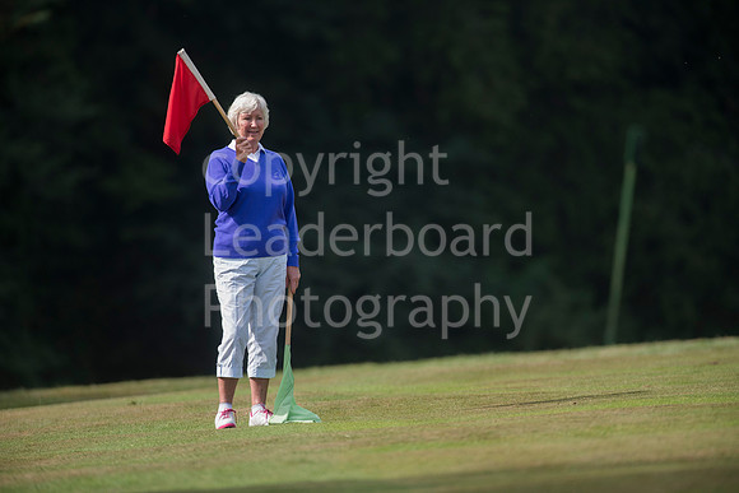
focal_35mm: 300
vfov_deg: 4.6
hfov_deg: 6.9
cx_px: 370
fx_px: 6159
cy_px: 246
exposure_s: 1/3200
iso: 500
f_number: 4
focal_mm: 300
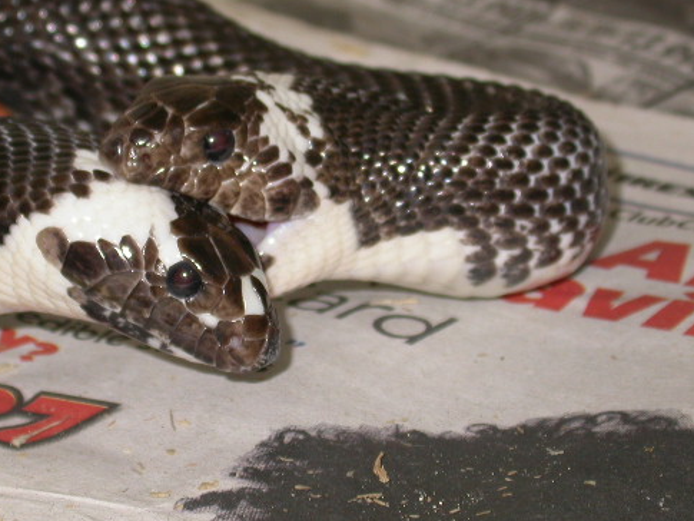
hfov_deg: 11.7
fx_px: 3389
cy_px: 203
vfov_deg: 8.8
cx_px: 242
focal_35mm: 169
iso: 100
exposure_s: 1/60.3
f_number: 4.5
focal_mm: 26.6
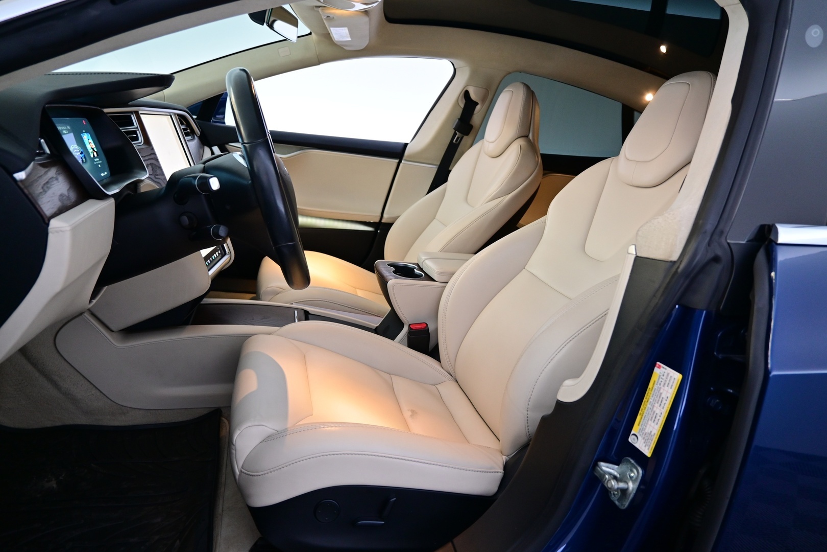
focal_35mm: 24
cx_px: 414
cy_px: 276
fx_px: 551
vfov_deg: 53.1
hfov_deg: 73.7
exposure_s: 1/25
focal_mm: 16
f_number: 3.5
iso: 720
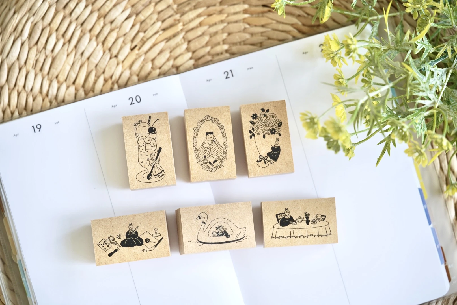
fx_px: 1143
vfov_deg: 15.2
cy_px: 152
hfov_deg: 22.6
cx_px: 228
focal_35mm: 90
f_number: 3.5
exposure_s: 1/100
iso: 400
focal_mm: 90
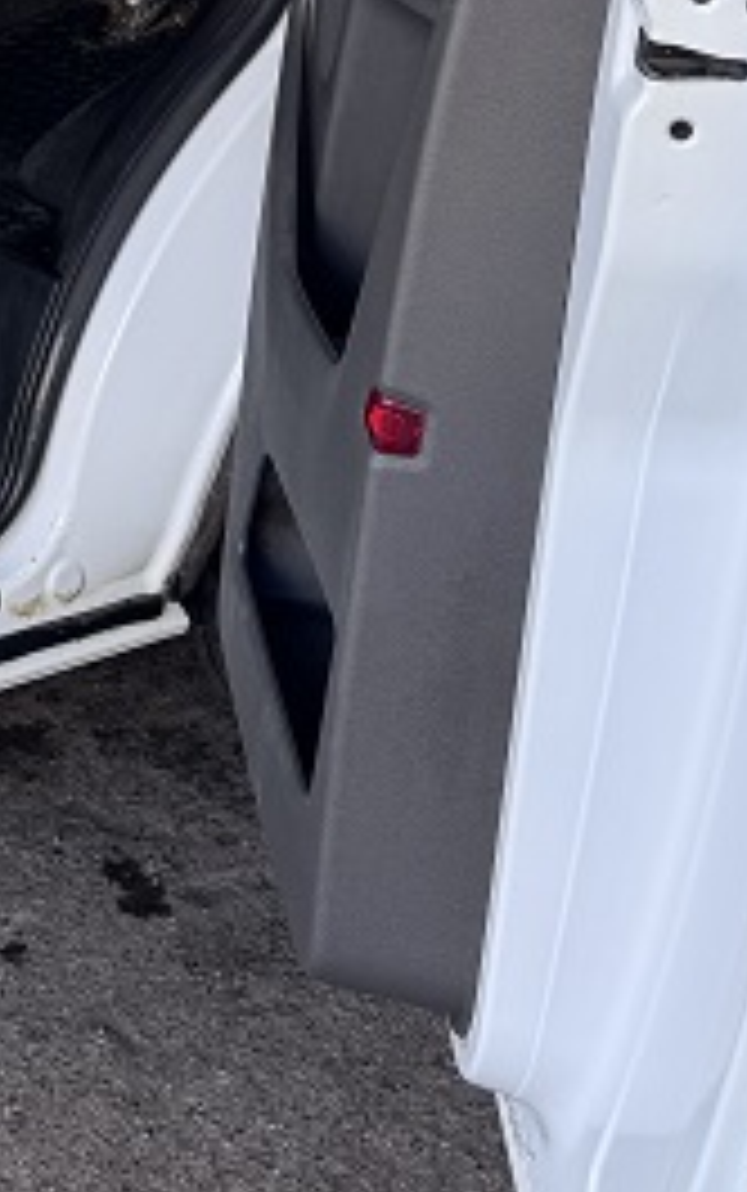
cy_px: -135
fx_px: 2341
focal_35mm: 72
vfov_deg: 26.3
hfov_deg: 17.4
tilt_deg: -10.1
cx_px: -126
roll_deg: +0.1
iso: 64
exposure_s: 1/204
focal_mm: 6.76
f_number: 1.78
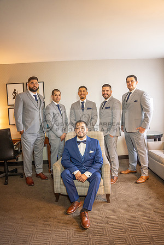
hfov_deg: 50.6
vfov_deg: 70.7
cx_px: 82
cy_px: 122
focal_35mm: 25
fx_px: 174
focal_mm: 25.4
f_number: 2.8
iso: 800
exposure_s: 1/80
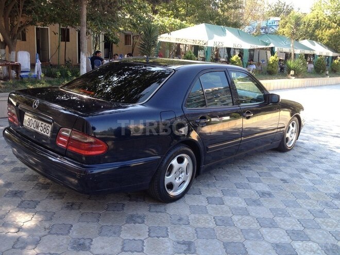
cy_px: 128
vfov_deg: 40.7
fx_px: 344
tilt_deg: -15.5
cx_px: 170
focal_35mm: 35
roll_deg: -1.7
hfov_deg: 52.6
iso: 50
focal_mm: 4.28
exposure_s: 1/170
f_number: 2.4
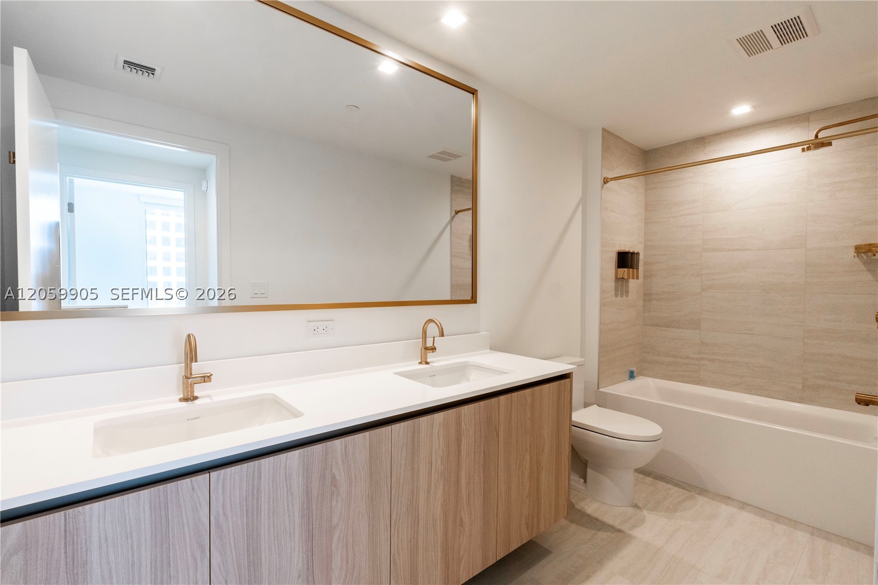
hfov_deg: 95.0
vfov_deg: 72.0
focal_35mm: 16
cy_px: 292
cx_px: 439
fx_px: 402
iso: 800
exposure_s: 1/20
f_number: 8
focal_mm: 11
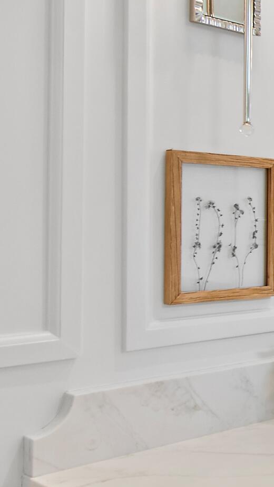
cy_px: 210
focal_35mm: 51
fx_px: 658
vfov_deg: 40.5
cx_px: 529
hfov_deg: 17.6
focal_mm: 10
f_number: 4.5
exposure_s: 1/10
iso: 100
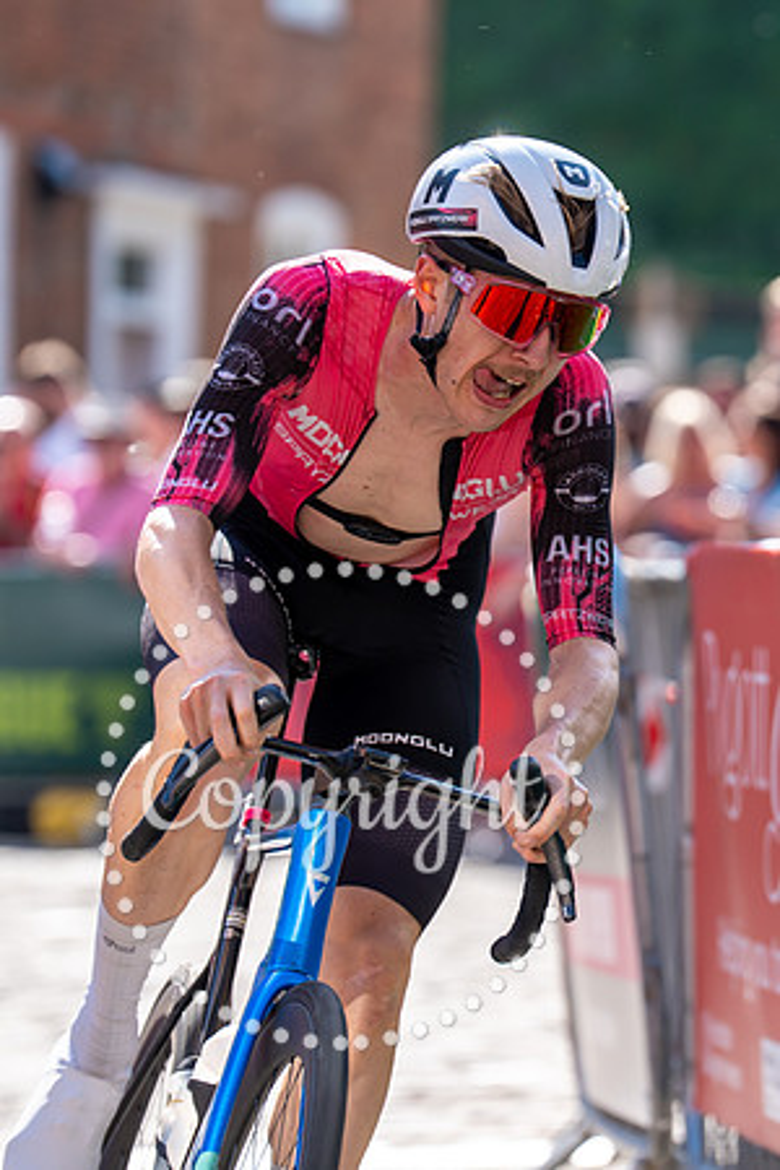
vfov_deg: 6.9
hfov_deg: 4.6
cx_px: 636
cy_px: 517
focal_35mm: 298
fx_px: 9678
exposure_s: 1/1000
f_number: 3.5
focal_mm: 178
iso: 200
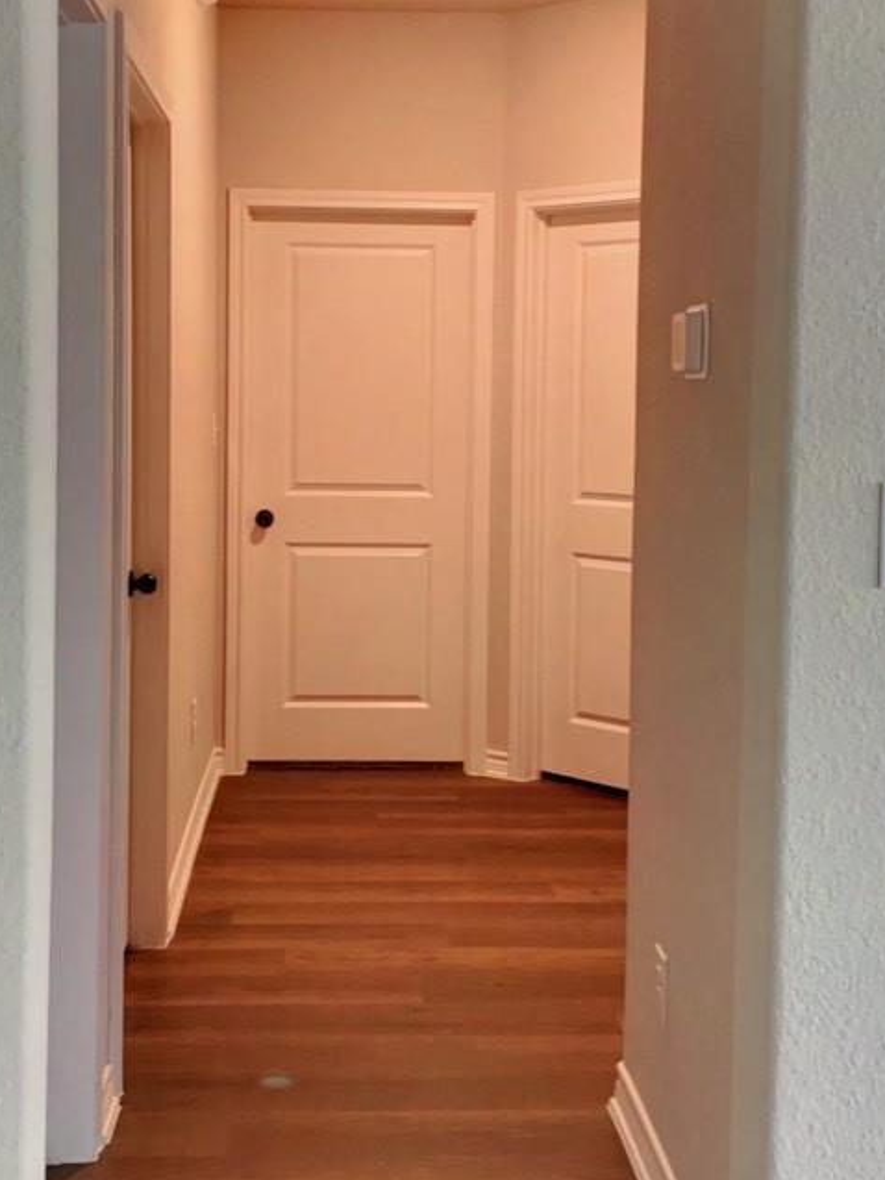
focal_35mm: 47
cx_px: 404
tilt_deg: -2.7
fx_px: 1602
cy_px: 532
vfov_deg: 40.4
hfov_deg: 30.9
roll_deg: -1.4
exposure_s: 1/60
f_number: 1.6
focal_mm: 4.2
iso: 250
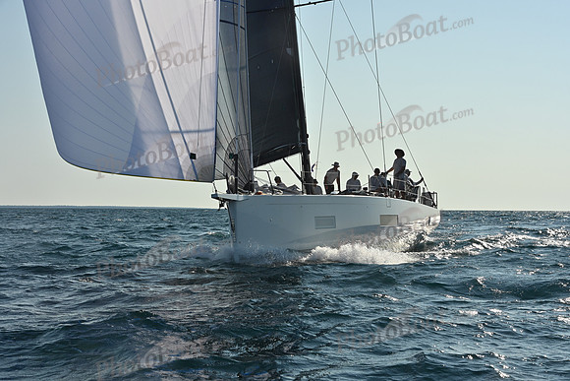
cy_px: 190
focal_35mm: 70
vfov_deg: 19.5
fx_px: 1109
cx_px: 285
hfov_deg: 28.8
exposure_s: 1/1250
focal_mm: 70
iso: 320
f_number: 10
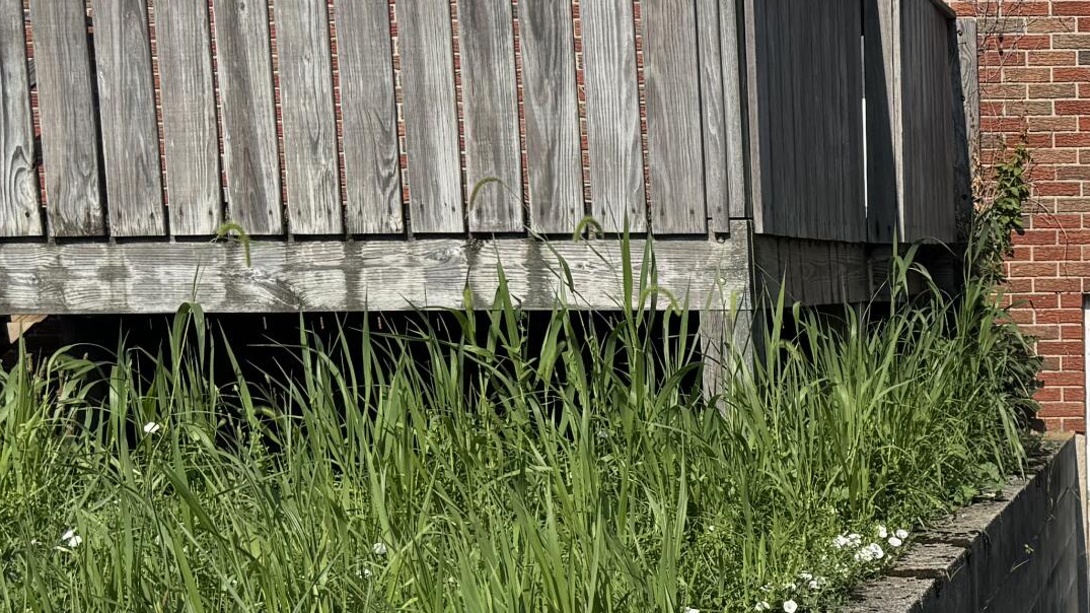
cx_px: 1186
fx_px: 2109
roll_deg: +1.7
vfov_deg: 16.3
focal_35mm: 73
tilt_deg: -8.3
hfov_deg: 26.7
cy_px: 555
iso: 80
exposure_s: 1/5348
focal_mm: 6.76
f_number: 1.78
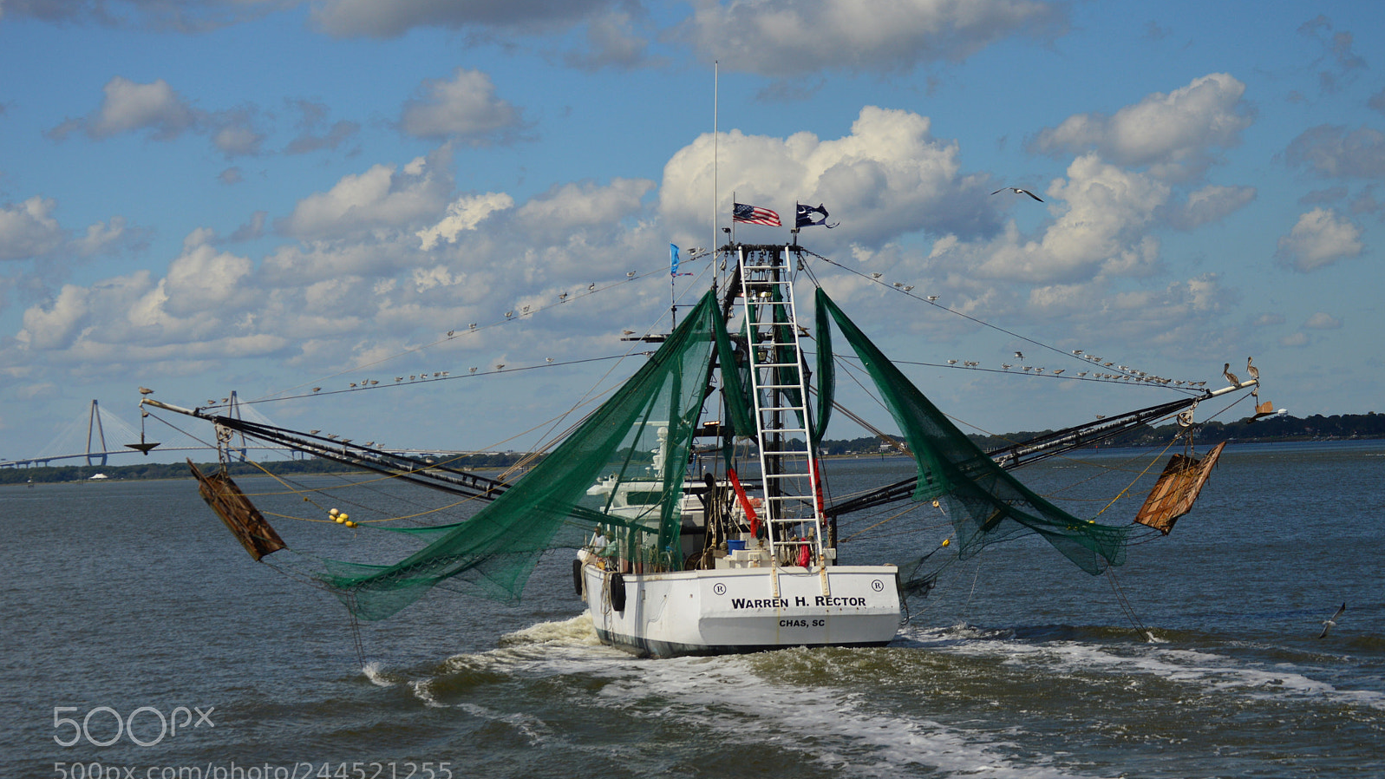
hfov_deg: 24.6
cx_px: 693
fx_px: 3177
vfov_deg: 14.0
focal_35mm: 87
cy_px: 379
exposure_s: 1/1250
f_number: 6.3
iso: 200
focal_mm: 55
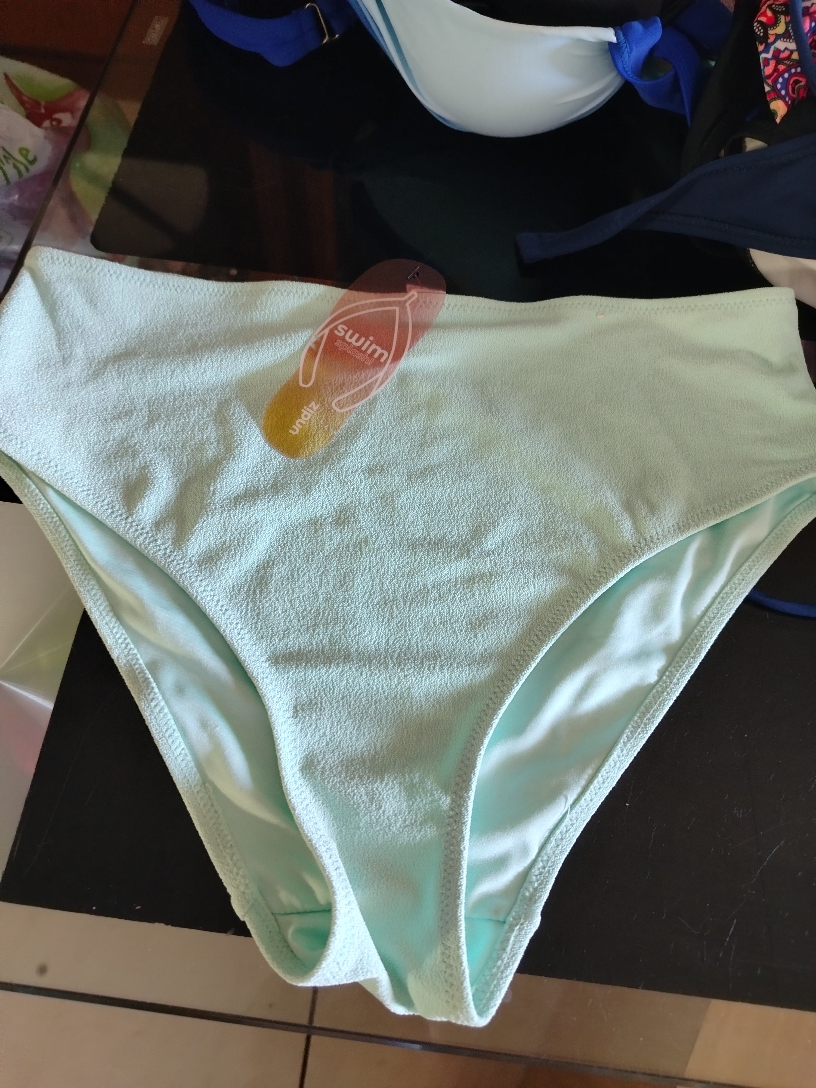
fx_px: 754
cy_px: 544
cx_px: 408
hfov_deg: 56.8
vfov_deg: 71.6
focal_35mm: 24
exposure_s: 1/100
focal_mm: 5.25
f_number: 1.75
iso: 5769
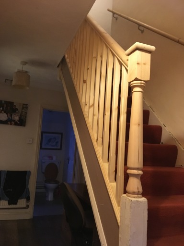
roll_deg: -3.2
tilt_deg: +4.2
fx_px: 206
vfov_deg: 61.7
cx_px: 92
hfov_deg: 48.2
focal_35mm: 29
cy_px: 123
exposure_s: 1/17
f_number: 2.2
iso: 250
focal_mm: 4.15
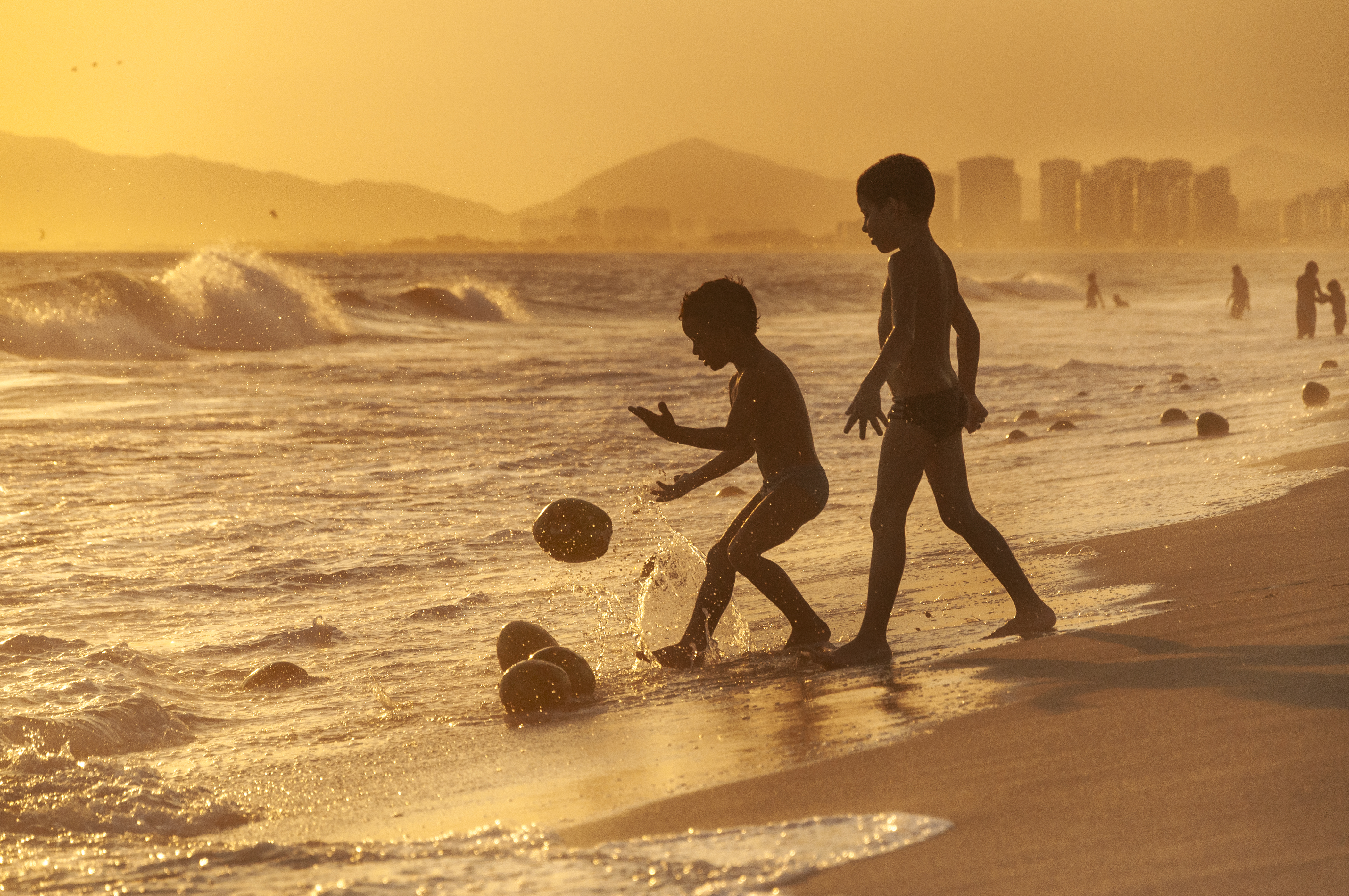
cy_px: 448
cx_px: 674
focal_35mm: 158
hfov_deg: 13.1
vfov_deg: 8.7
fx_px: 5895
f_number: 5.6
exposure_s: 1/4000
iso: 200
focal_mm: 105
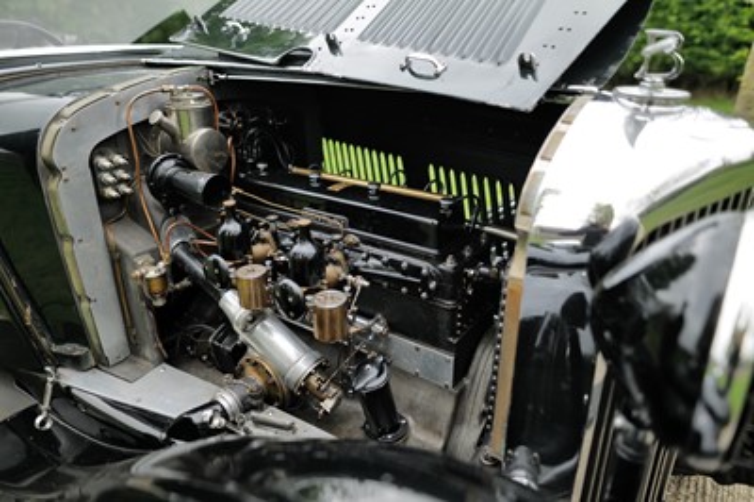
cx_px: 377
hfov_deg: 73.8
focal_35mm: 24
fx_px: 502
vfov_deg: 53.1
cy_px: 251
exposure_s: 1/1600
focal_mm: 24
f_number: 1.4
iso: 200
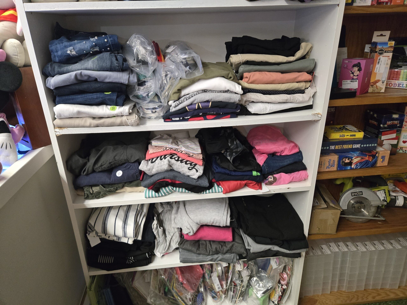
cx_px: 204
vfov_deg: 58.9
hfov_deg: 73.9
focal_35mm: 23
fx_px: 270
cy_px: 152
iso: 800
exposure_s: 1/120
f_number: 1.8
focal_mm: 5.4
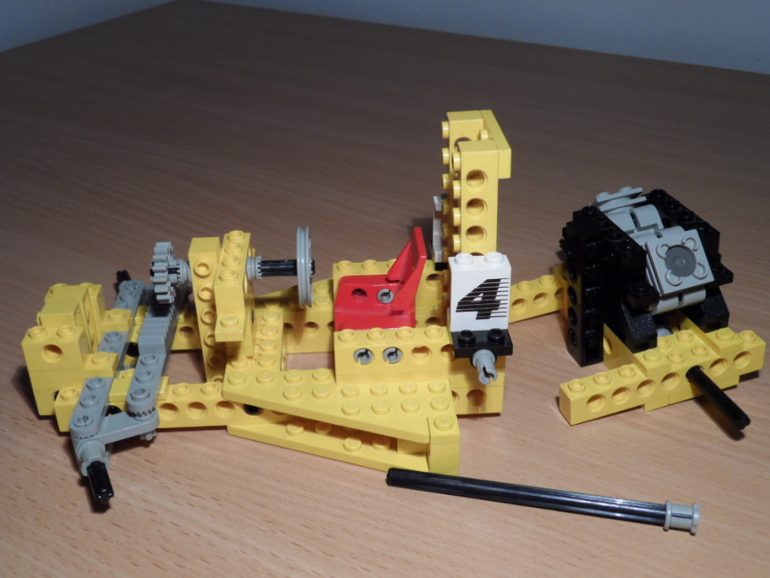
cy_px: 289
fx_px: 912
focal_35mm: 41
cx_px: 385
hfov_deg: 45.8
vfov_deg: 35.1
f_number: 3.7
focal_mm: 6.8
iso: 200
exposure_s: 1/20
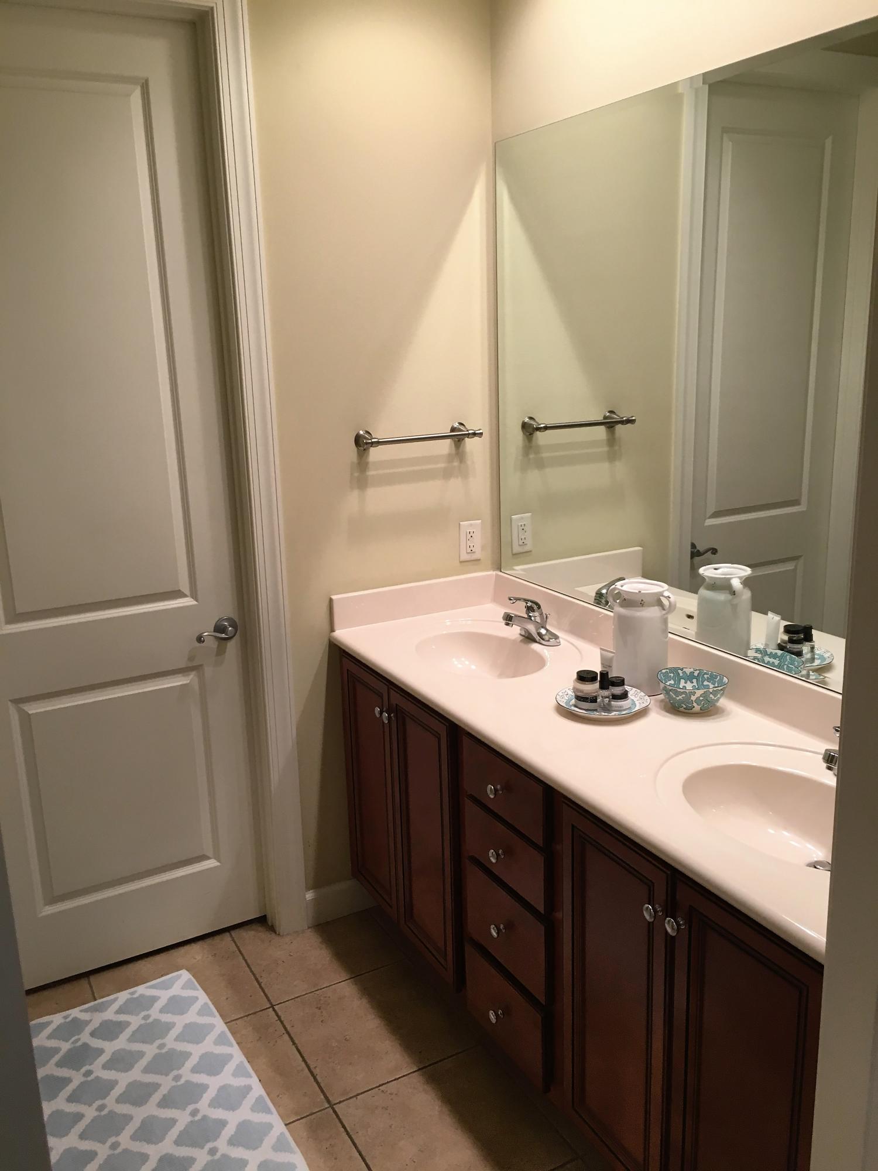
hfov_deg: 48.2
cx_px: 439
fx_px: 981
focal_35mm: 29
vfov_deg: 61.7
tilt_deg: -13.7
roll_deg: +1.8
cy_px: 586
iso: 64
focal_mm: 4.15
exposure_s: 1/30
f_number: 2.2
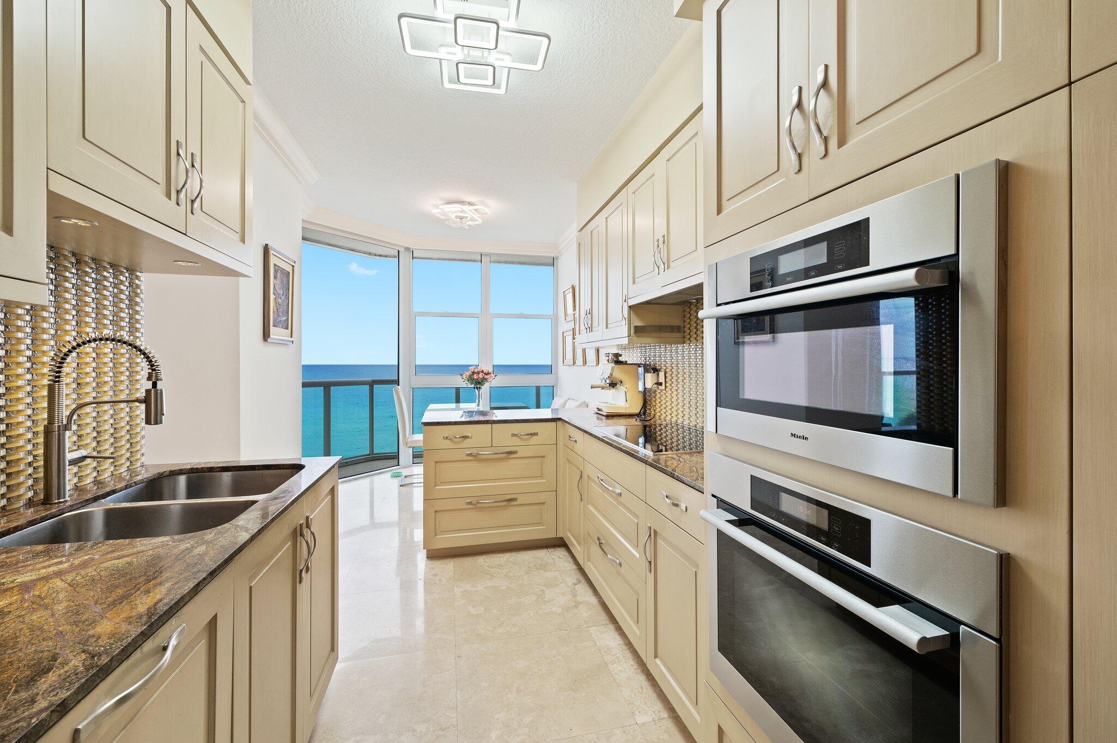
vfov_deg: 77.2
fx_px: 465
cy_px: 372
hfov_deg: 100.4
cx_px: 558
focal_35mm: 15
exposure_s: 1/13
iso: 200
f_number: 8
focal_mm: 15
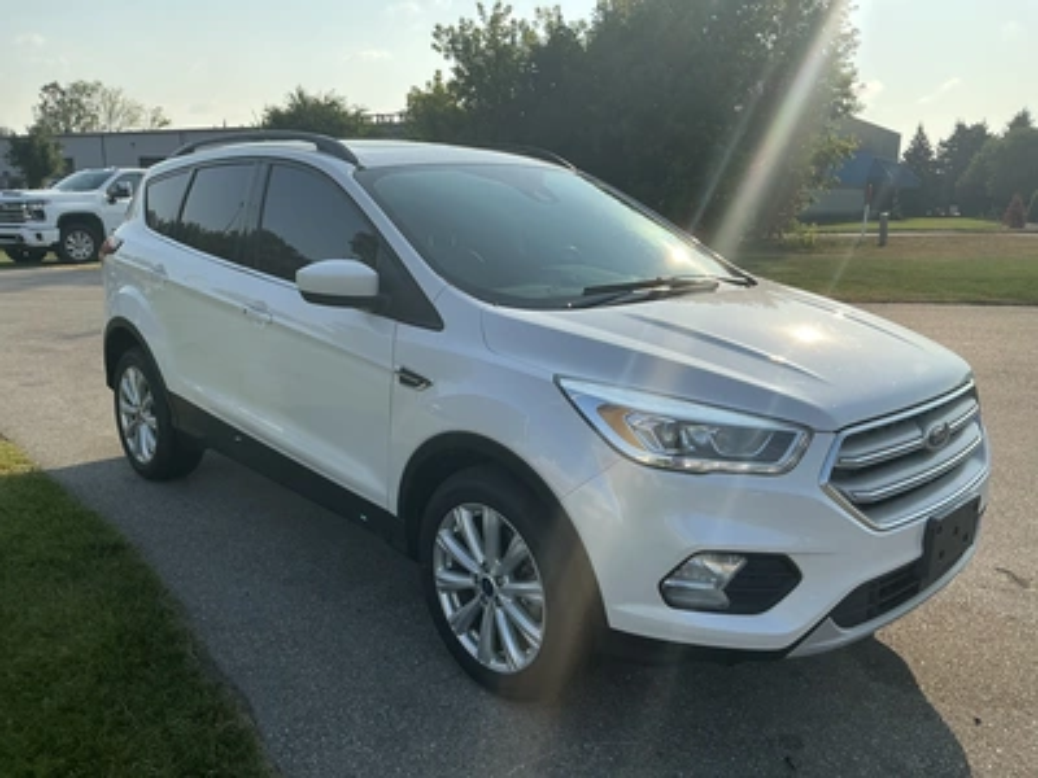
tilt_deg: -12.6
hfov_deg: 63.4
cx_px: 519
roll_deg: -2.0
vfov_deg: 49.7
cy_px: 389
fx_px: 840
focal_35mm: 28
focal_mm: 3
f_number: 1.8
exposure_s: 1/1577
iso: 25
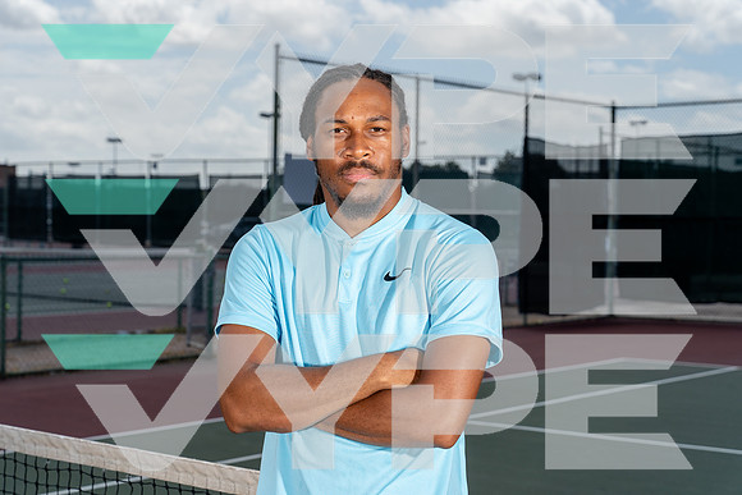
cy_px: 248
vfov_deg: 21.3
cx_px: 371
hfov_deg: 31.4
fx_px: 1319
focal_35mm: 64
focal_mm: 64
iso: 250
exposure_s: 1/1250
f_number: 6.3
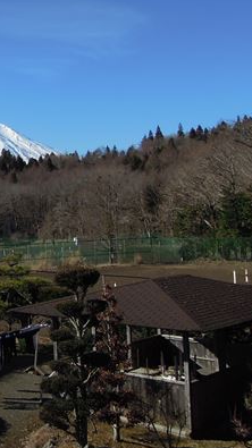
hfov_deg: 19.6
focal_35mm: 53
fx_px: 630
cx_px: -131
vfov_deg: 38.9
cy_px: 170
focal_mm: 4.3
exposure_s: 1/1600
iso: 160
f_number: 4.5
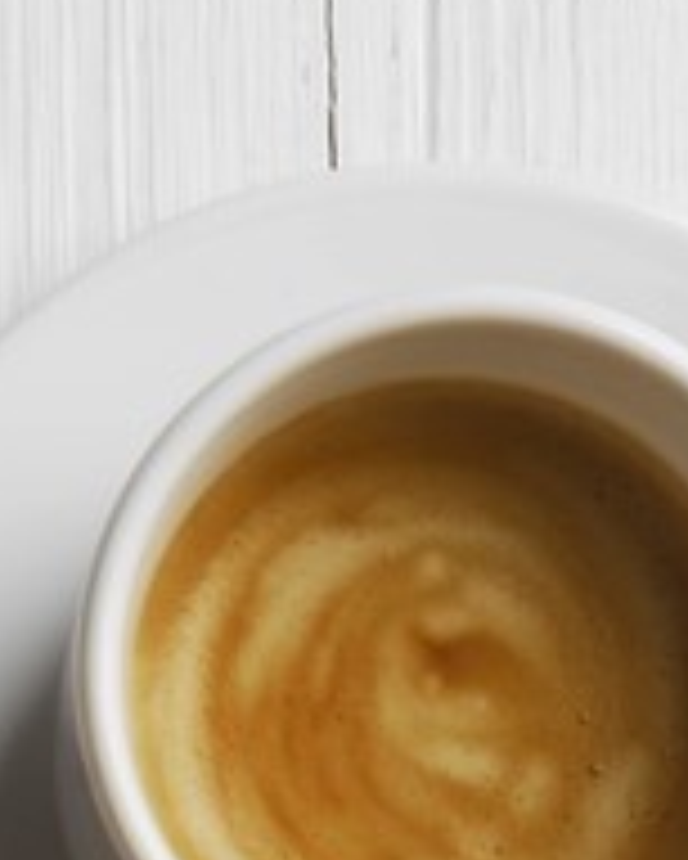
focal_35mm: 217
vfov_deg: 8.6
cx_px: -108
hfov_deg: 7.1
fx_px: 5519
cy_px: 1490
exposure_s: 1/125
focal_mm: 32.9
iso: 200
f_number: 22
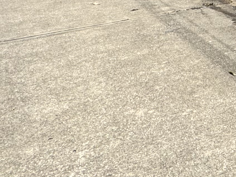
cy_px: -162
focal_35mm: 67
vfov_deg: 17.0
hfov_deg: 22.4
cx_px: 376
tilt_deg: +7.7
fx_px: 457
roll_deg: +2.4
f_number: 2.2
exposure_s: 1/1748
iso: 50
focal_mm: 2.22
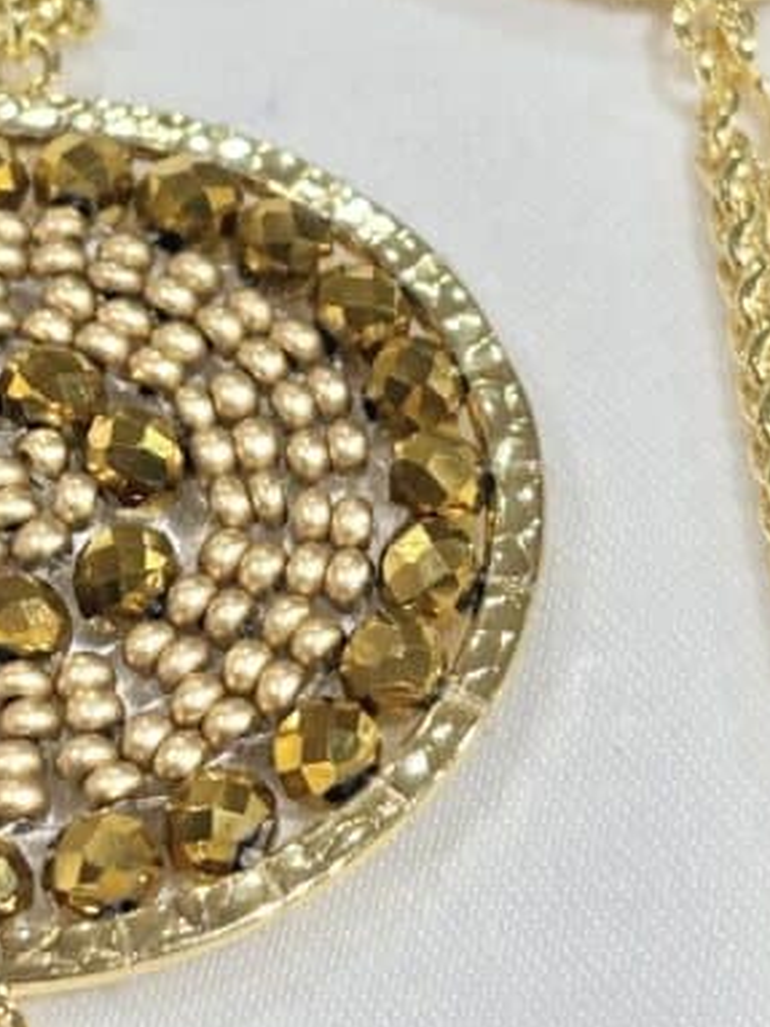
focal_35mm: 139
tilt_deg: -40.6
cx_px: 330
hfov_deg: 10.7
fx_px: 4125
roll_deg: +9.7
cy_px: 373
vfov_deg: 14.2
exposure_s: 1/168
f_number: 1.6
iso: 32
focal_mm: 5.96
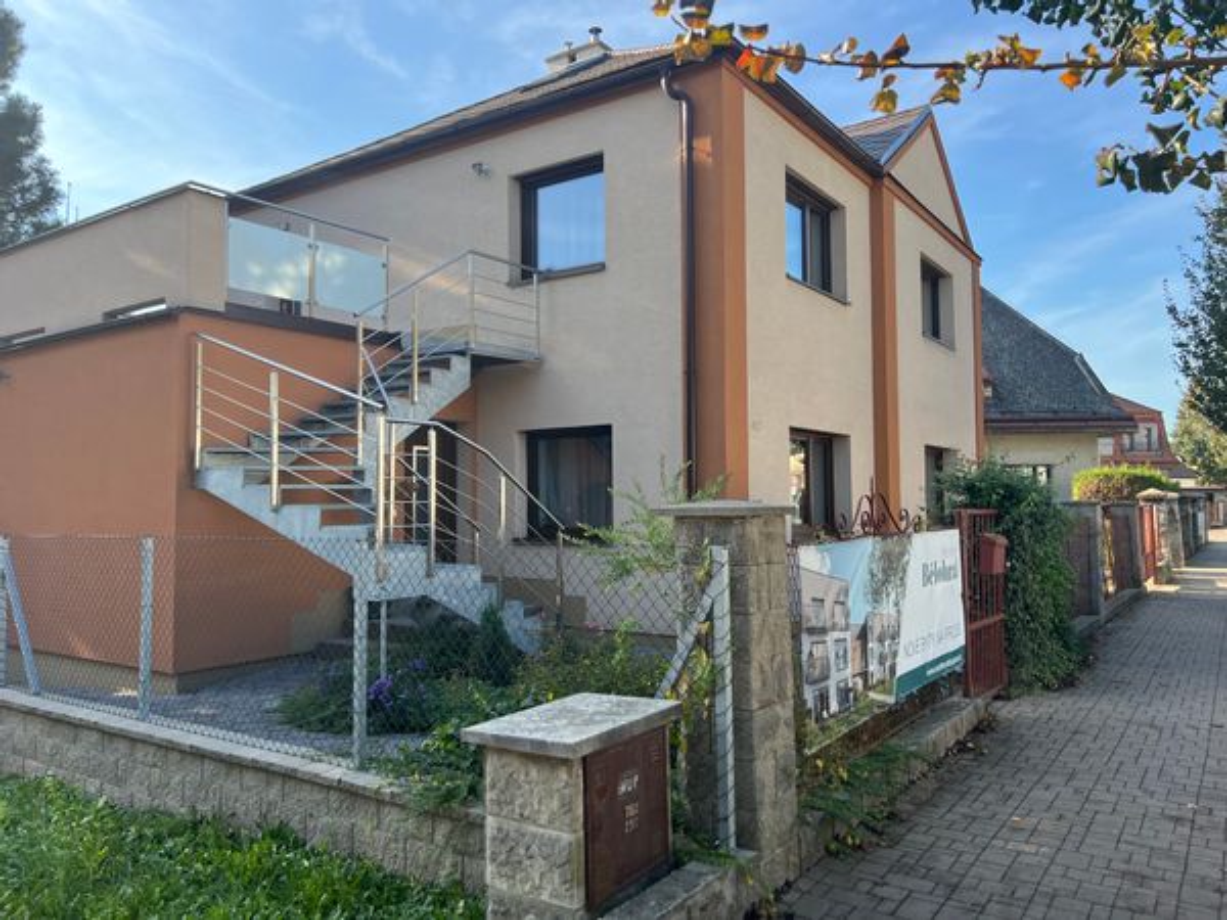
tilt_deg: +3.3
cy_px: 460
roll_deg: +0.6
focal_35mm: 26
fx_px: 922
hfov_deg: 67.3
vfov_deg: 53.1
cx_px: 614
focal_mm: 5.7
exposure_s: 1/808
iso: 50
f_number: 1.5
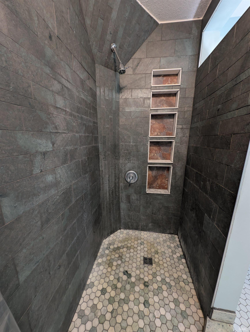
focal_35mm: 12
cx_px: 125
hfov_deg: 94.6
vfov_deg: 110.5
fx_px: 115
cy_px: 166
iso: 255
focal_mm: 2.23
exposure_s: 1/40
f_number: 1.95
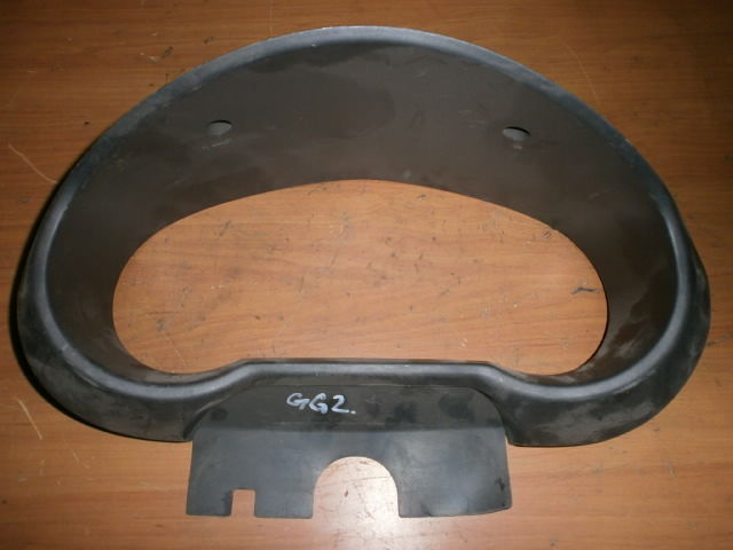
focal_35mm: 27
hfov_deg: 65.3
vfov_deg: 51.4
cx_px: 366
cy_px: 275
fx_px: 572
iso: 125
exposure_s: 1/30
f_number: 2.9
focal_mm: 4.8
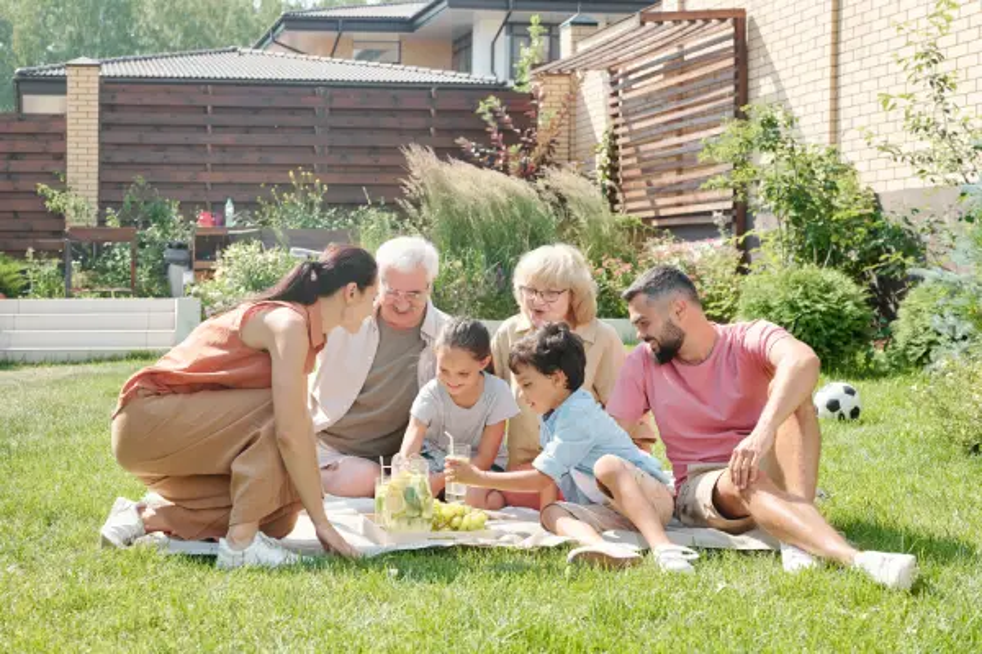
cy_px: 327
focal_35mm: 50
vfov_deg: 27.0
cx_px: 491
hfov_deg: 39.6
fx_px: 1364
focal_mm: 50
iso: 200
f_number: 7.1
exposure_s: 1/400
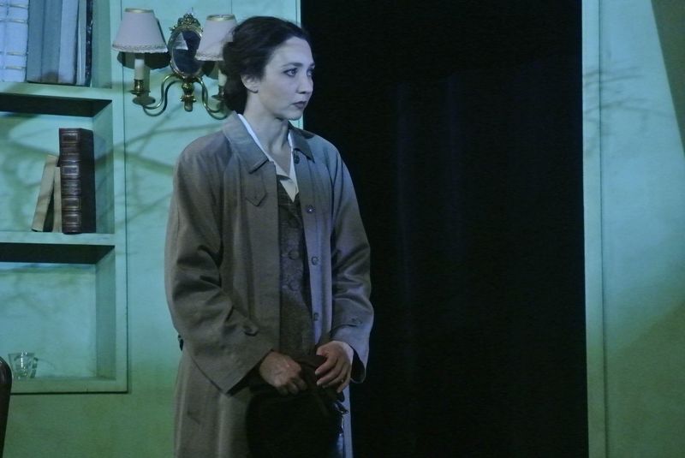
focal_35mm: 200
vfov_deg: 6.9
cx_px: 342
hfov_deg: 10.3
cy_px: 229
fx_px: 3809
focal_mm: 74.3
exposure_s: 1/80
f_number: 4.8
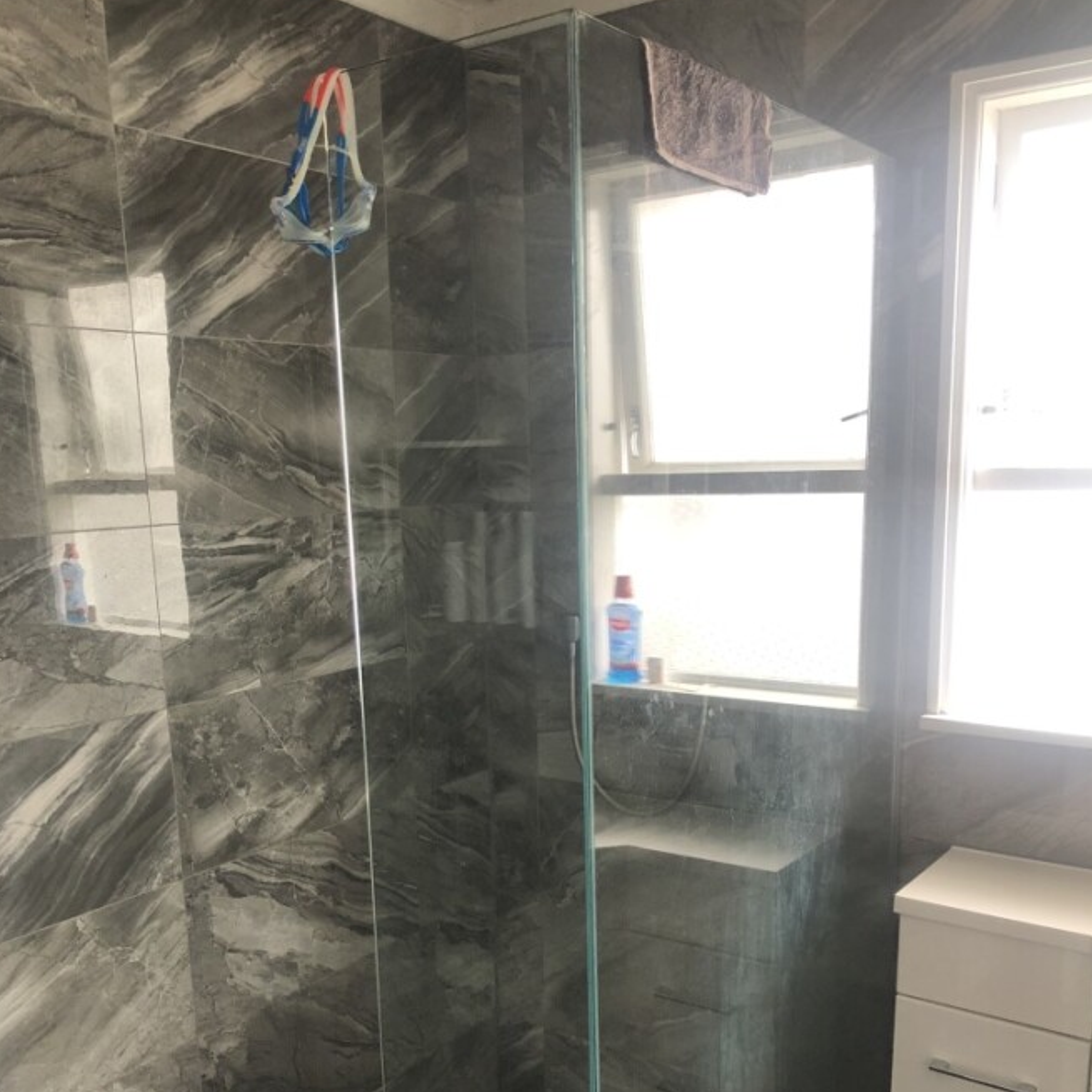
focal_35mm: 34
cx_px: 553
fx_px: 1213
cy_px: 732
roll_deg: +1.2
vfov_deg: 47.6
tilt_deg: -11.8
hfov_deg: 48.4
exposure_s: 1/30
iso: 40
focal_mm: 3.99
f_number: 1.8
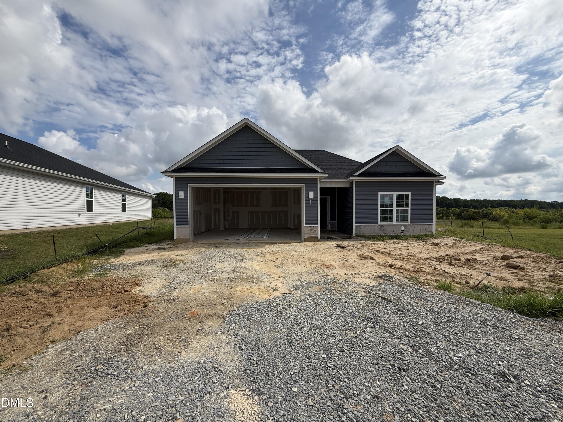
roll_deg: +0.4
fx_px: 228
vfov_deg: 85.7
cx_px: 282
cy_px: 211
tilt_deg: +0.8
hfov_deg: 102.1
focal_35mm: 14
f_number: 2.2
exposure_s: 1/1901
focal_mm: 2.22
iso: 20
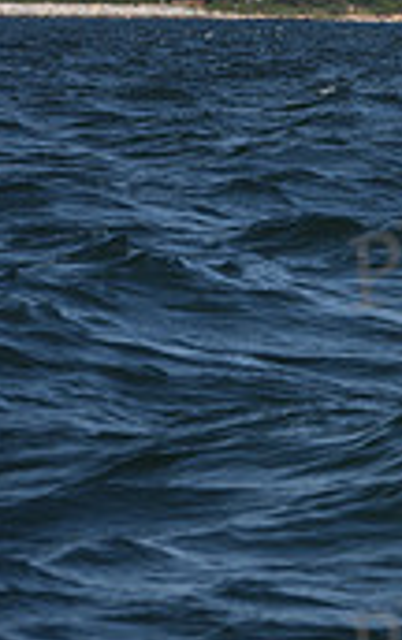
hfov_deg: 5.3
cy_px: -32
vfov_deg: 8.7
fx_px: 4193
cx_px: 1068
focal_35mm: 240
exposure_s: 1/800
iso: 250
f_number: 7.1
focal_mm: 70
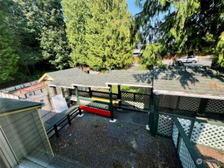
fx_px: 84
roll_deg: +3.8
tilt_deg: -17.5
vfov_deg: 89.9
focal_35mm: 13
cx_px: 112
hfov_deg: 106.2
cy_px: 84
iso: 32
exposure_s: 1/447
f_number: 1.8
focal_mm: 1.57
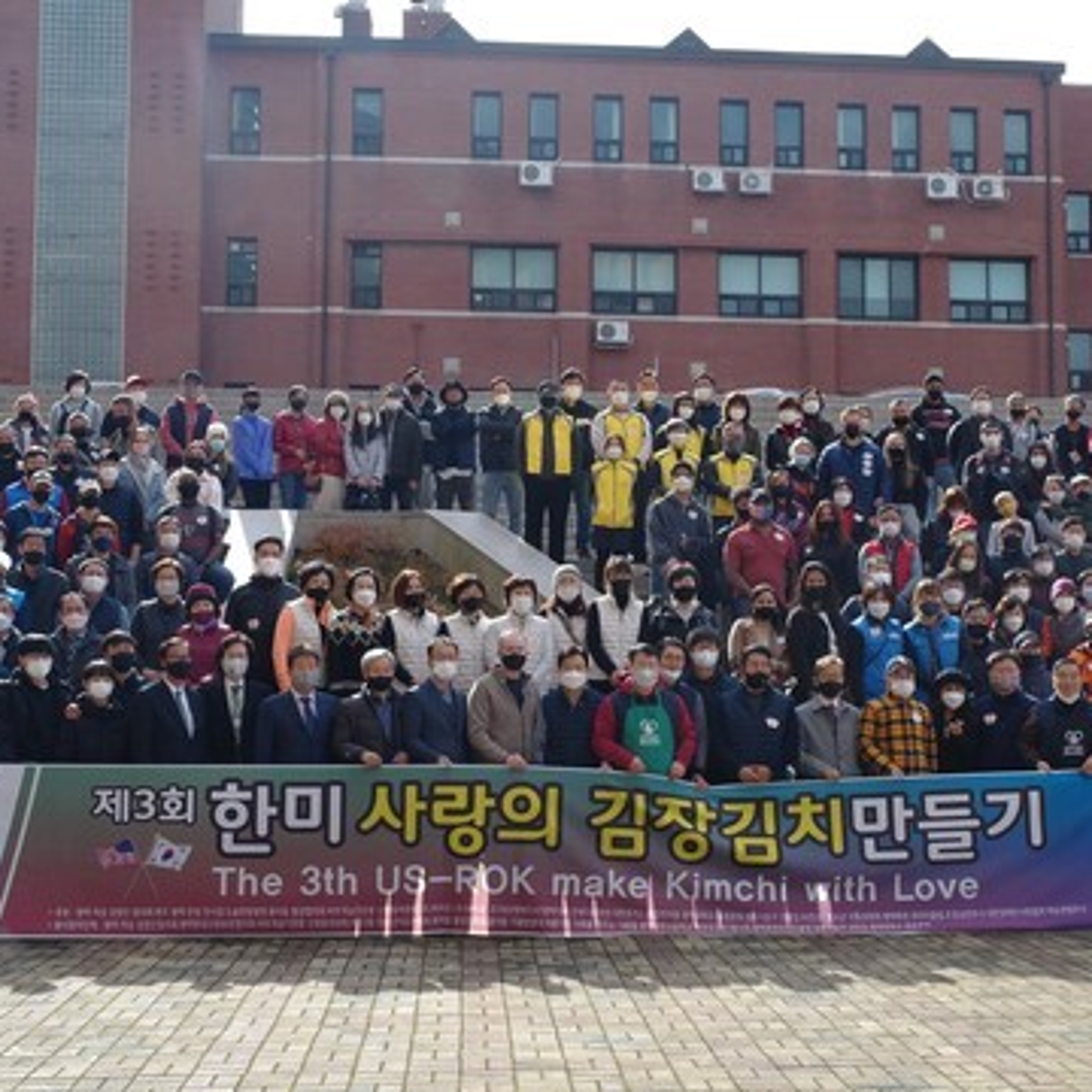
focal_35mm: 51
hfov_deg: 33.4
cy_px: 572
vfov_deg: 33.4
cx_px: 601
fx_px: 1820
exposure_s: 1/50
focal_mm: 24
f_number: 10
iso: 100
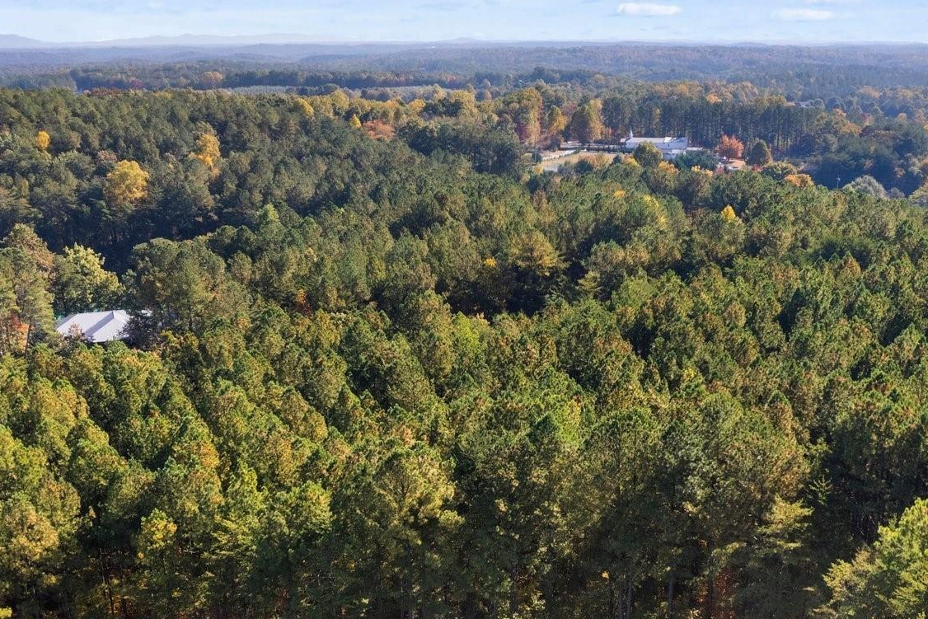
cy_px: 410
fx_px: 1031
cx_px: 532
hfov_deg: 48.3
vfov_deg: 33.1
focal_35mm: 40
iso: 100
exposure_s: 1/1000
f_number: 2.8
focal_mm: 8.38
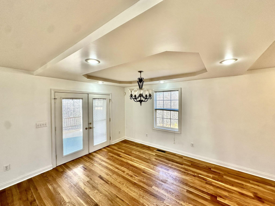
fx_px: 111
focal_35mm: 14
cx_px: 138
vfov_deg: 85.7
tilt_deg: -0.6
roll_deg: +0.2
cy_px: 103
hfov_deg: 102.1
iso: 64
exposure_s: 1/120
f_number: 2.2
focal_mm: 2.22
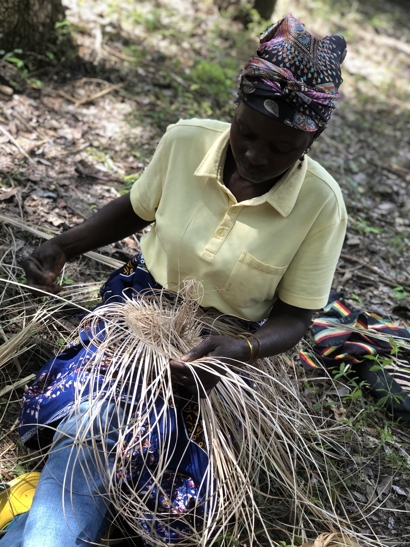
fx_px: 900
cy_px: 274
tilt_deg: -28.9
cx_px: 205
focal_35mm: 57
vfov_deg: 33.8
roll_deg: -21.7
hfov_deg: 25.7
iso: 25
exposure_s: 1/40
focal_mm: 6.6
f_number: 2.8
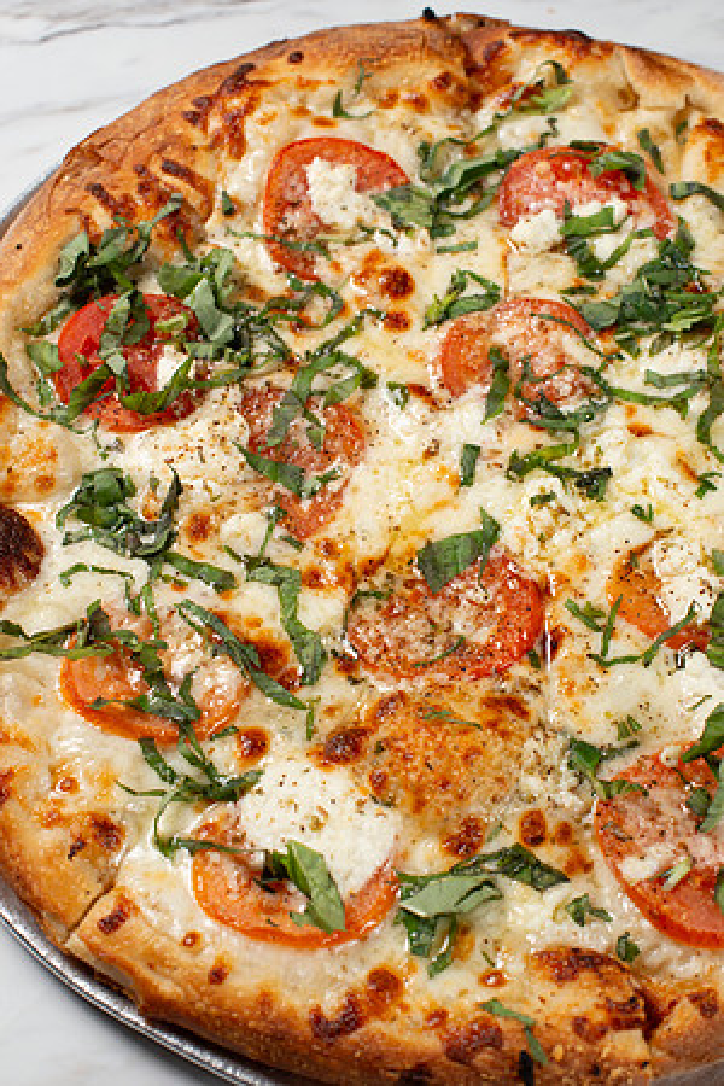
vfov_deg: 39.6
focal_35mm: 50
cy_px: 543
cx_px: 362
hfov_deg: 27.0
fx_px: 1508
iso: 200
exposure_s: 1/125
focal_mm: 50
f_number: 7.1
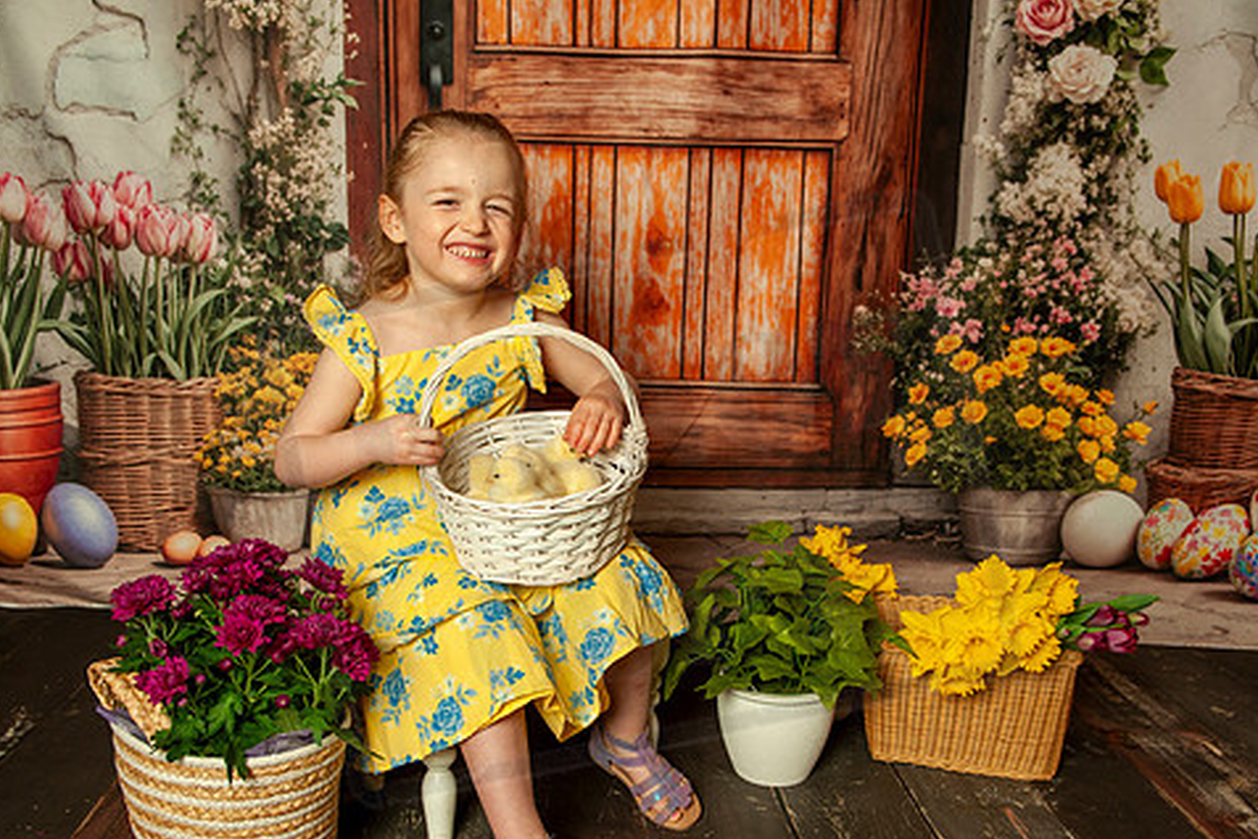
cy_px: 504
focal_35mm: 34
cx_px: 641
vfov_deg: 38.7
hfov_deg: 55.8
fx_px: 1188
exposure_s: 1/125
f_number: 5
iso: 100
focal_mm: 28
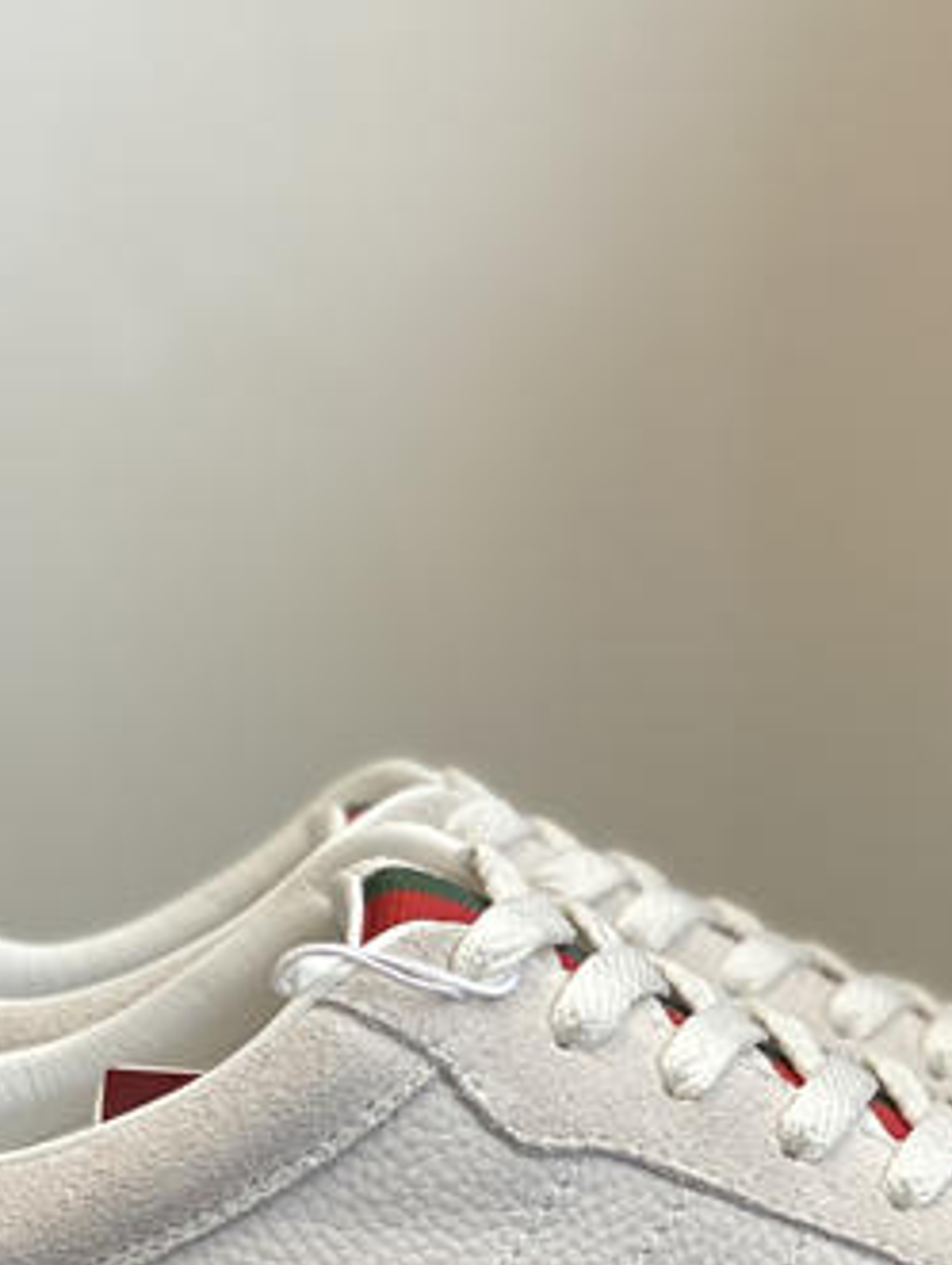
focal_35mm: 136
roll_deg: -2.8
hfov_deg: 10.9
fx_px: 4977
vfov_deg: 14.3
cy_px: 1135
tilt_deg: -12.3
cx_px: 570
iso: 64
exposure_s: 1/122
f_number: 2
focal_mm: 6
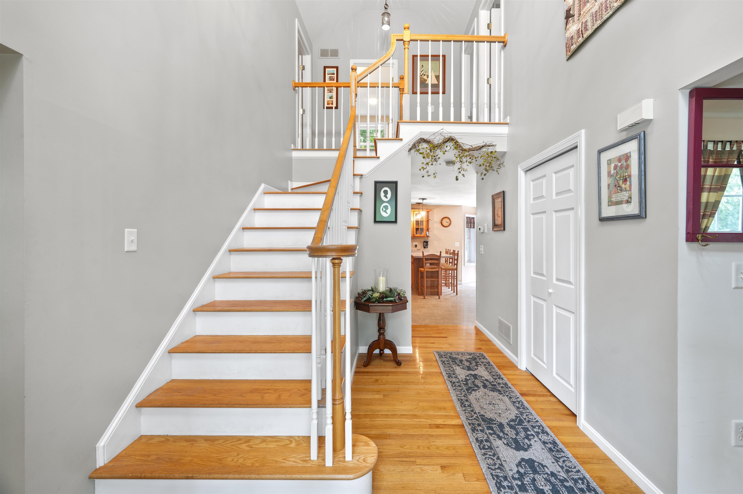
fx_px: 289
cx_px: 372
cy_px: 247
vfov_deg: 81.1
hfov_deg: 104.3
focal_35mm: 14
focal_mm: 14
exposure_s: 4
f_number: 7.1
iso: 250
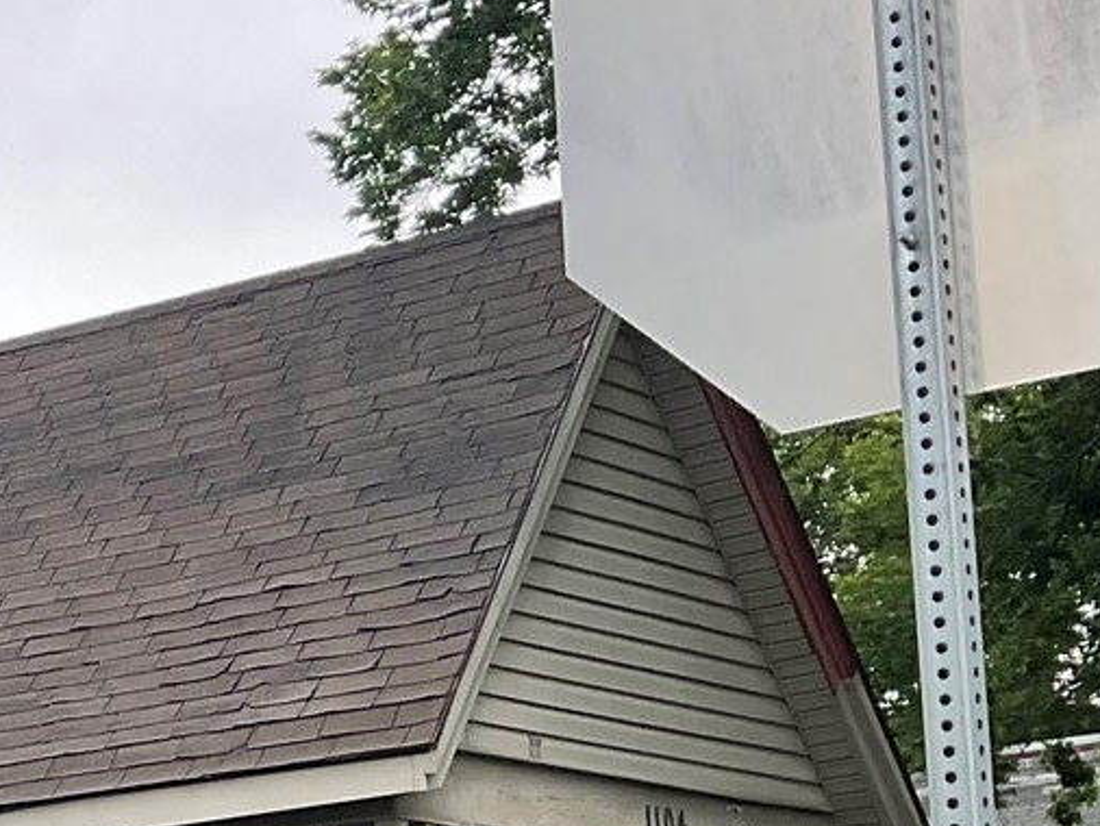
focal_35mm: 110
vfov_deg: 13.2
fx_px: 3497
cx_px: -909
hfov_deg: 15.3
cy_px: 956
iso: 16
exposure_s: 1/248
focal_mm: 3
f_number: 1.8
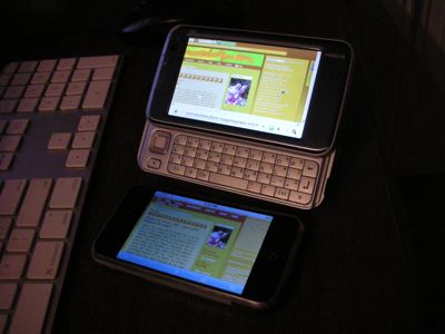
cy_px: 167
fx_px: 450
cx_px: 222
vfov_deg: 40.7
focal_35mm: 35
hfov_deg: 52.6
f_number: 2.8
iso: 400
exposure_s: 1/40.3
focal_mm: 5.8
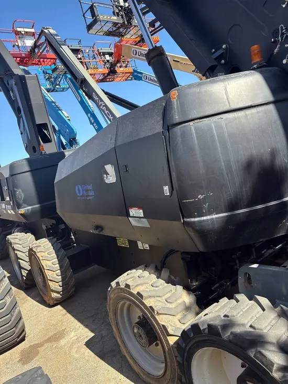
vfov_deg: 67.3
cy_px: 192
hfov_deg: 53.1
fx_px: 288
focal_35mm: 26
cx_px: 144
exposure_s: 1/1048
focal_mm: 5.96
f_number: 1.6
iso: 50
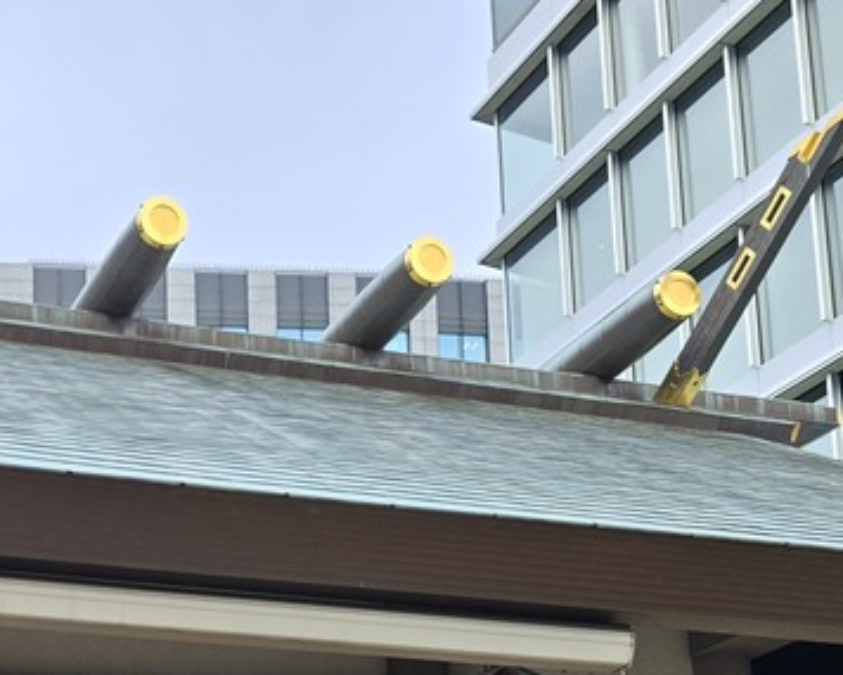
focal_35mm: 63
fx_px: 1572
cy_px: 862
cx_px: -50
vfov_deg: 21.9
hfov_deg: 27.8
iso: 12
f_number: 1.7
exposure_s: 1/339
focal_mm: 6.3
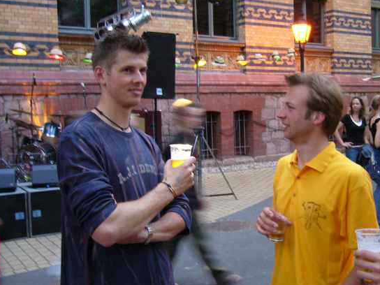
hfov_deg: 41.8
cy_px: 137
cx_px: 238
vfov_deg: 32.2
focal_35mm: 45
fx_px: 494
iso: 200
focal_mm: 5.8
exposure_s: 1/8
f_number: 2.8
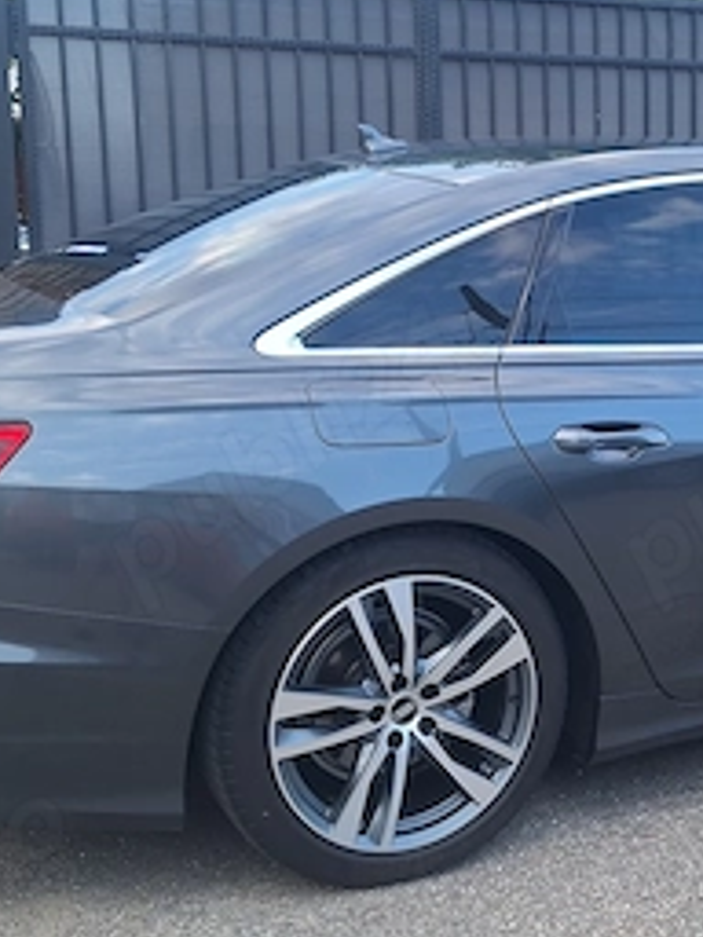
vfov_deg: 35.5
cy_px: 450
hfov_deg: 26.3
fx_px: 1462
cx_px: 600
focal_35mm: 54
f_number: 1.8
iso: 25
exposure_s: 1/301
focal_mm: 5.54
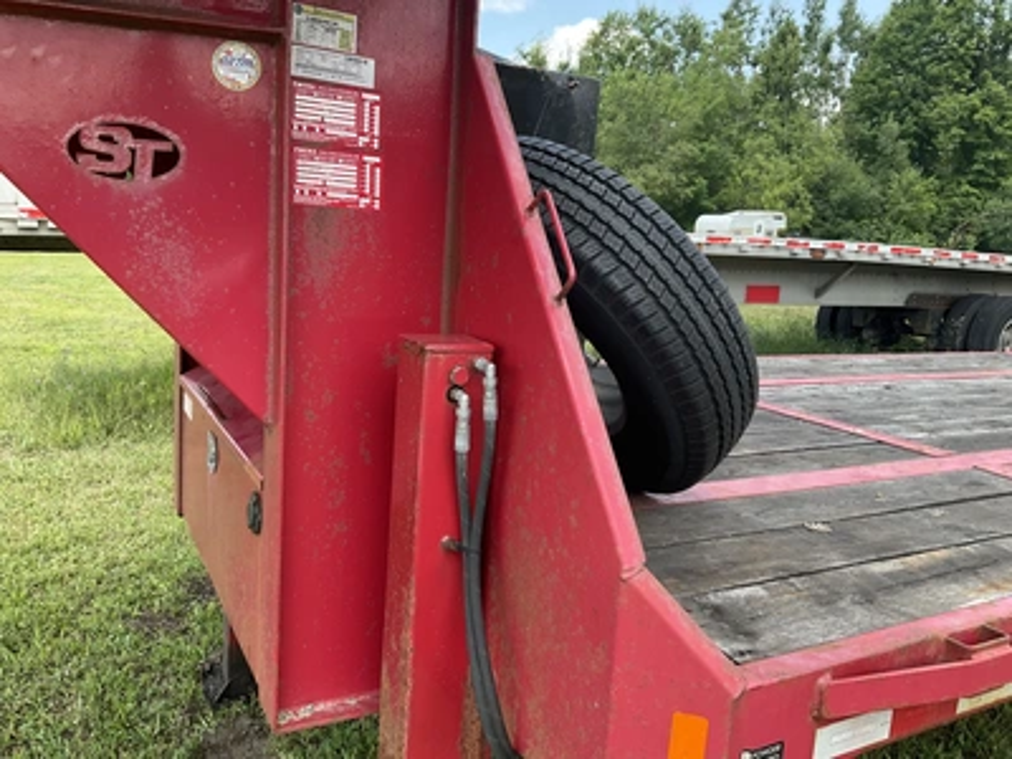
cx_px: 506
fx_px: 848
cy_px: 380
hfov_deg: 61.7
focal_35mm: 29
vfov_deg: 48.2
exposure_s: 1/257
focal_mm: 3
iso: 25
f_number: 1.8
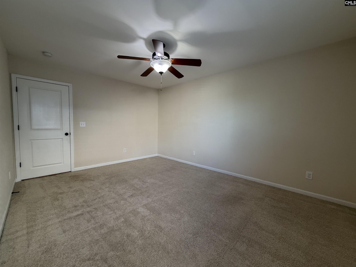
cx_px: 178
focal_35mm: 14
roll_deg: -0.6
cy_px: 134
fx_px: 144
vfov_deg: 85.7
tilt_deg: -3.3
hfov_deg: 102.1
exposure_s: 1/60
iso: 250
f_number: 2.2
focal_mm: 2.22
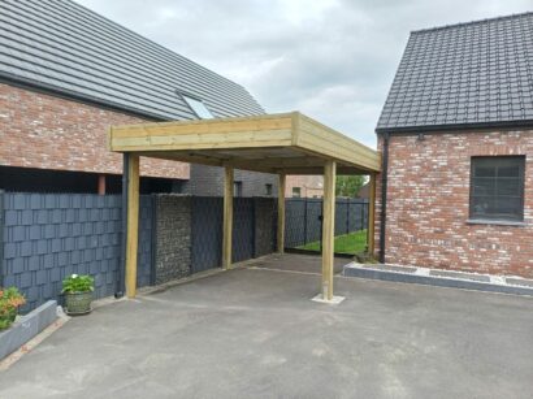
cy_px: 200
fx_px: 385
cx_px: 266
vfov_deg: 54.8
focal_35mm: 25
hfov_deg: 69.4
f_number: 1.8
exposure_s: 1/238
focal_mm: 4.65
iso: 50
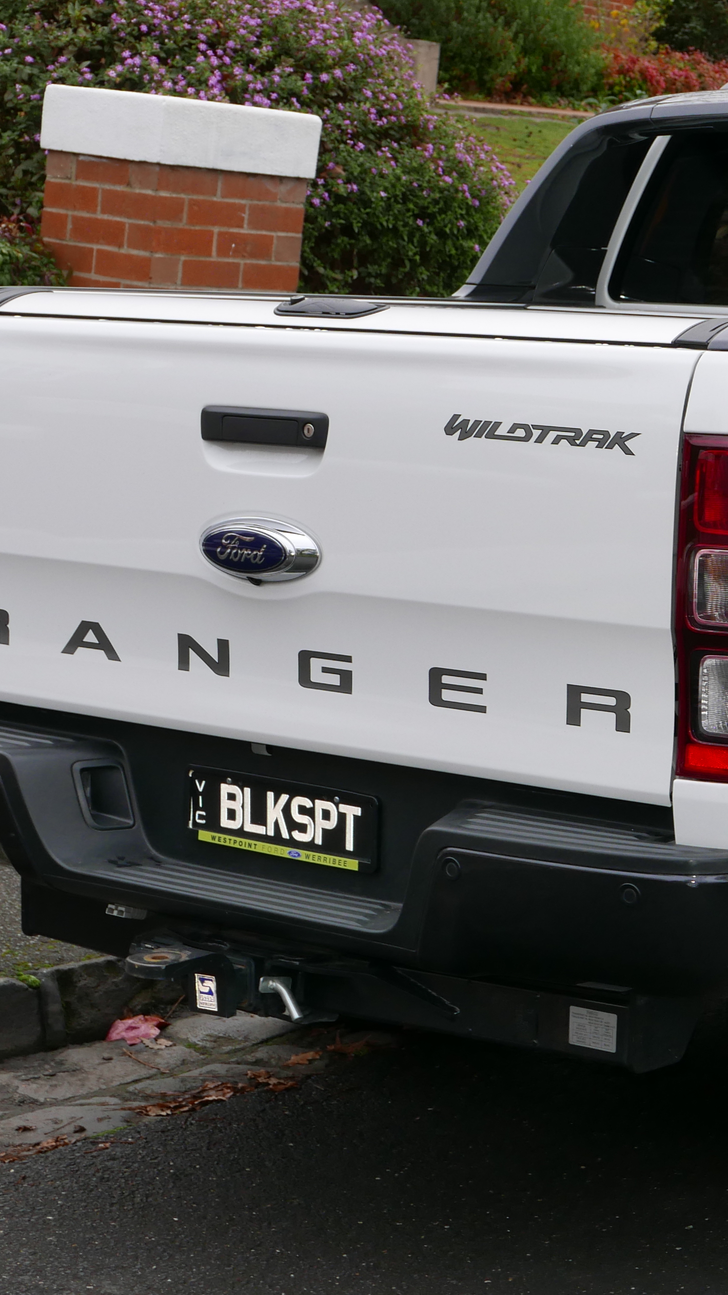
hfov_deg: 13.6
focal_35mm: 87
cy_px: 632
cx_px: 846
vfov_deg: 24.5
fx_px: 2986
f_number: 5.6
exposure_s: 1/250
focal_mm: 22
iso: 200
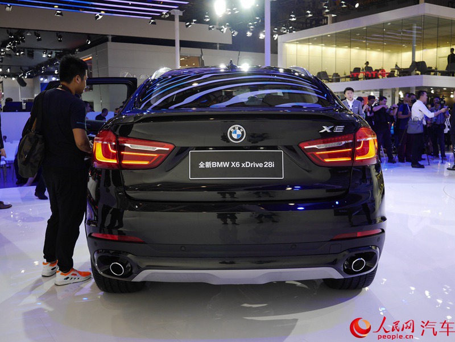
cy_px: 171
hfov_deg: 49.0
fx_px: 500
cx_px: 228
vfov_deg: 37.8
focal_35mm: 38
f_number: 4.1
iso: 200
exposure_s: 1/60
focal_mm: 19
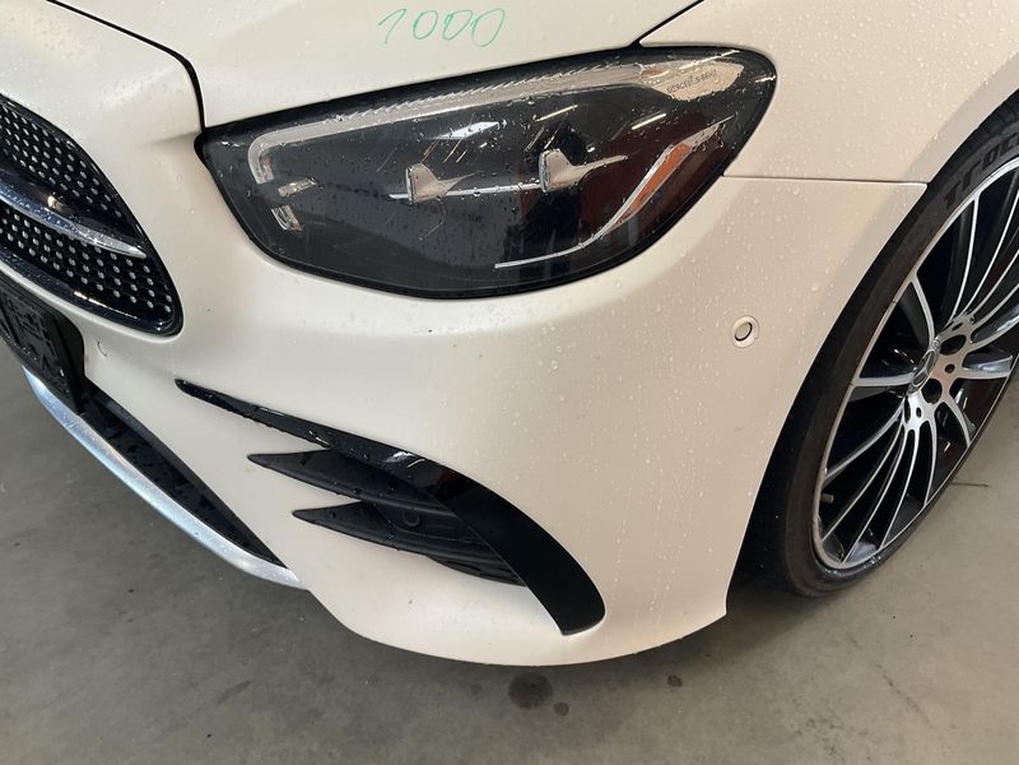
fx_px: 854
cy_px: 382
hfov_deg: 61.7
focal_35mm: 29
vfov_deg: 48.2
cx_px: 510
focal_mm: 3
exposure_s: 1/50
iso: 40
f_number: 1.8
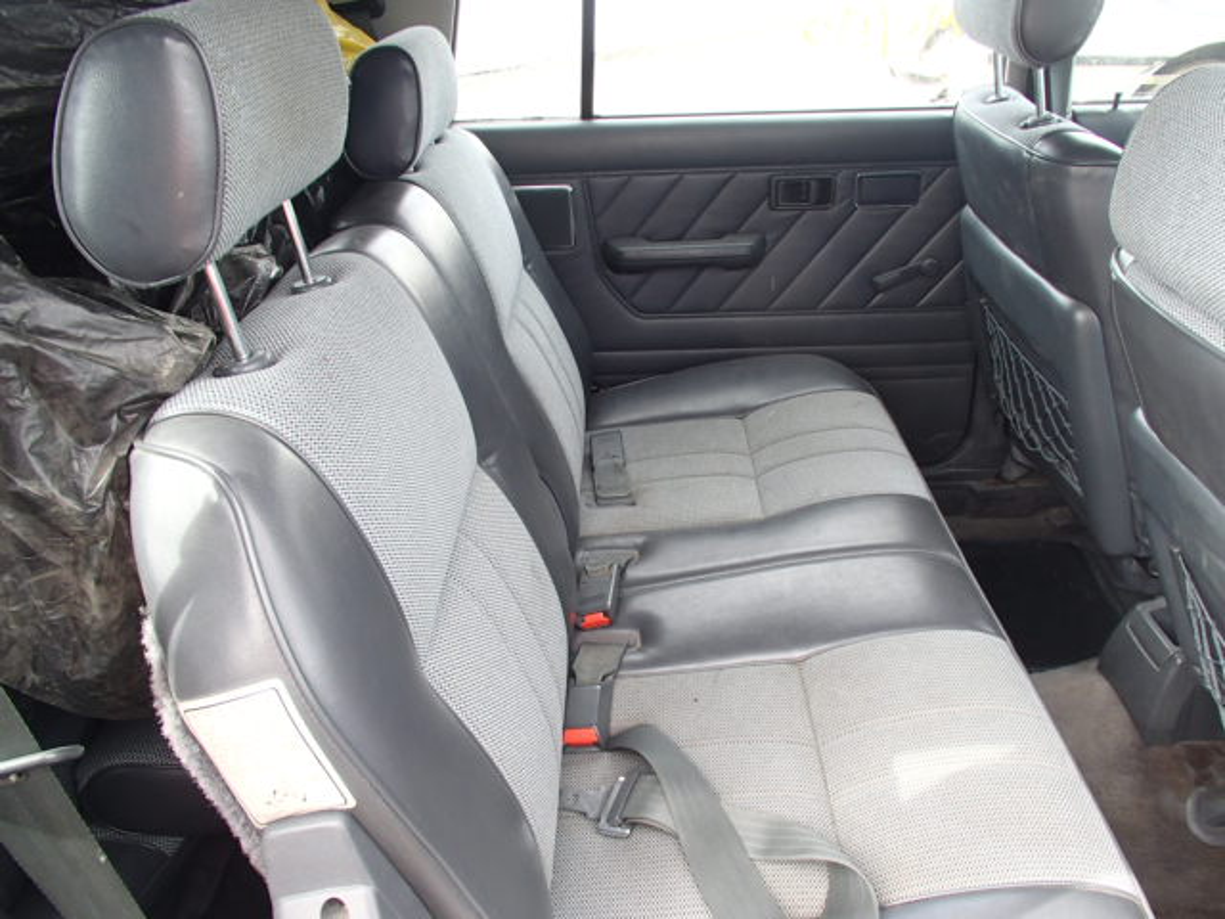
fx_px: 991
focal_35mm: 28
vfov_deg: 49.7
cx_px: 612
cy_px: 460
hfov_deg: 63.4
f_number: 3.9
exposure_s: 1/50
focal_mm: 5
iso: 100
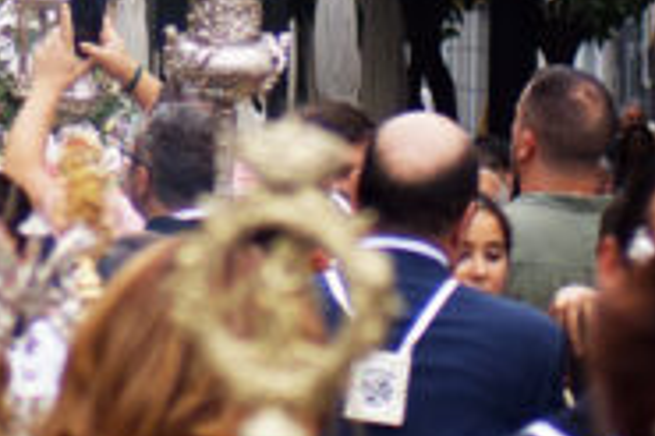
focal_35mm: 436
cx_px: -103
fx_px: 7926
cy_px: -450
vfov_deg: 3.1
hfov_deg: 4.7
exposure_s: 1/1600
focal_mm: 70
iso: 1000
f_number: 4
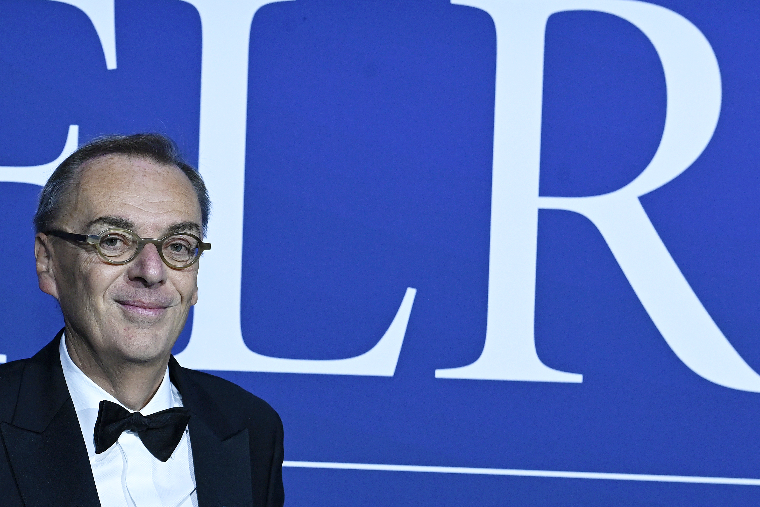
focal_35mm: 92
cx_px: 157
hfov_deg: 21.9
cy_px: 355
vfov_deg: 14.8
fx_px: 1942
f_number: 5
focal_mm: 52
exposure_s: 1/200
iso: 2000
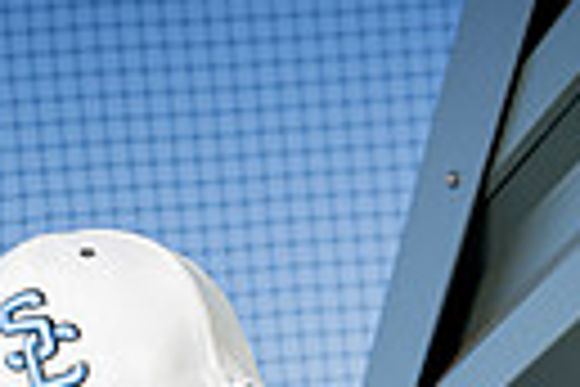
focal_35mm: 212
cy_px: 932
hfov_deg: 9.7
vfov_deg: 6.2
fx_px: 3415
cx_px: 148
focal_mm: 61
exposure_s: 1/250
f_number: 8
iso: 125
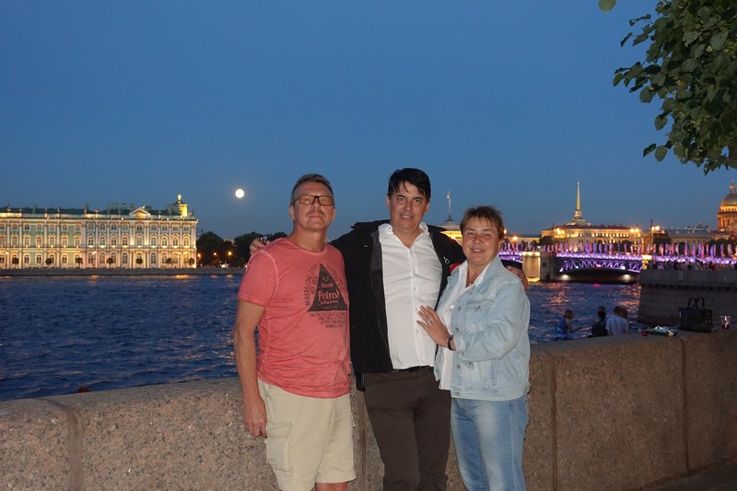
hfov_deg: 49.6
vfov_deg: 34.2
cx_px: 368
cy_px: 246
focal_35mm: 39
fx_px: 798
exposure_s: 1/25
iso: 800
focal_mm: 14.3
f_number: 2.8
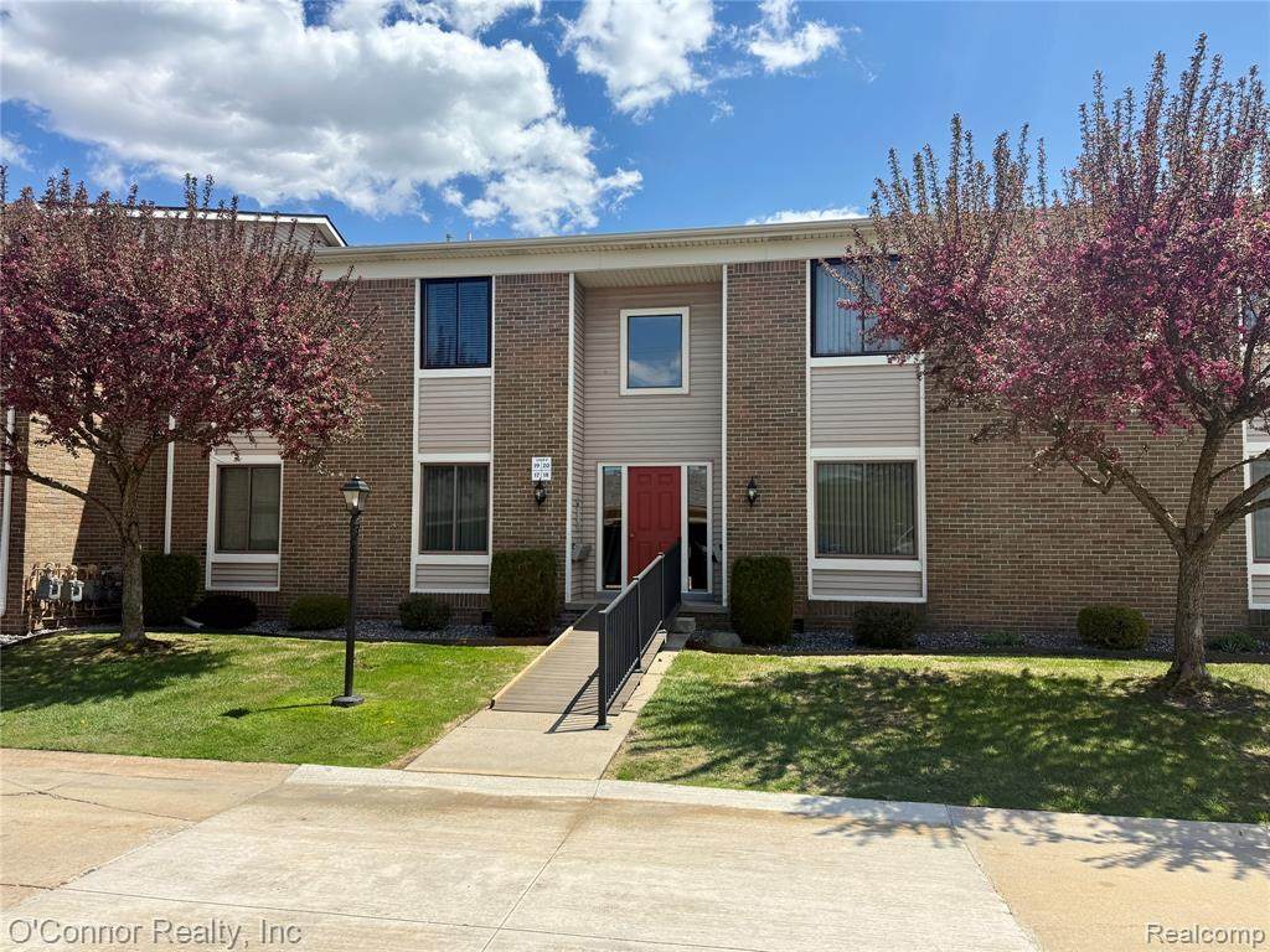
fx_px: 881
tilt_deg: +5.0
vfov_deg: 56.8
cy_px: 476
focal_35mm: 24
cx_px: 635
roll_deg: -0.9
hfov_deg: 71.6
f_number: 1.78
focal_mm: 6.76
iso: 80
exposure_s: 1/4167
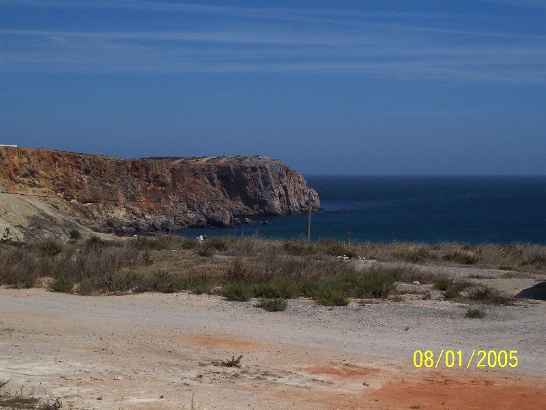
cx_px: 273
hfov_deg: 25.7
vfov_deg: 19.4
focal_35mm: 76
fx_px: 1199
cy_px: 205
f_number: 6.7
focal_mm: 16
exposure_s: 1/1000
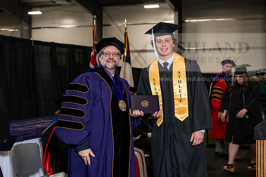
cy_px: 88
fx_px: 473
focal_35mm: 64
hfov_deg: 31.4
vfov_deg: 21.3
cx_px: 133
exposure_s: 1/200
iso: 1250
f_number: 5
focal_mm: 64
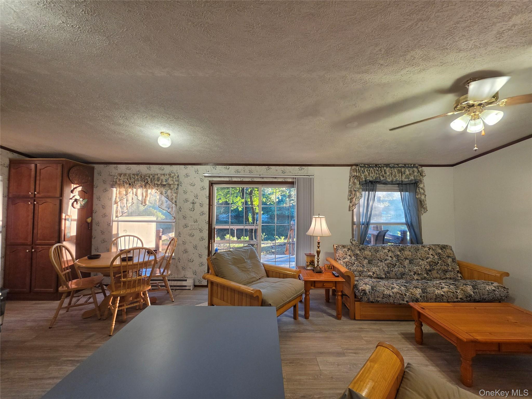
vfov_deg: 89.9
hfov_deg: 106.2
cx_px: 266
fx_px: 200
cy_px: 200
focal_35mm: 13
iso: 160
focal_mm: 2.2
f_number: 1.9
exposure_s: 1/120
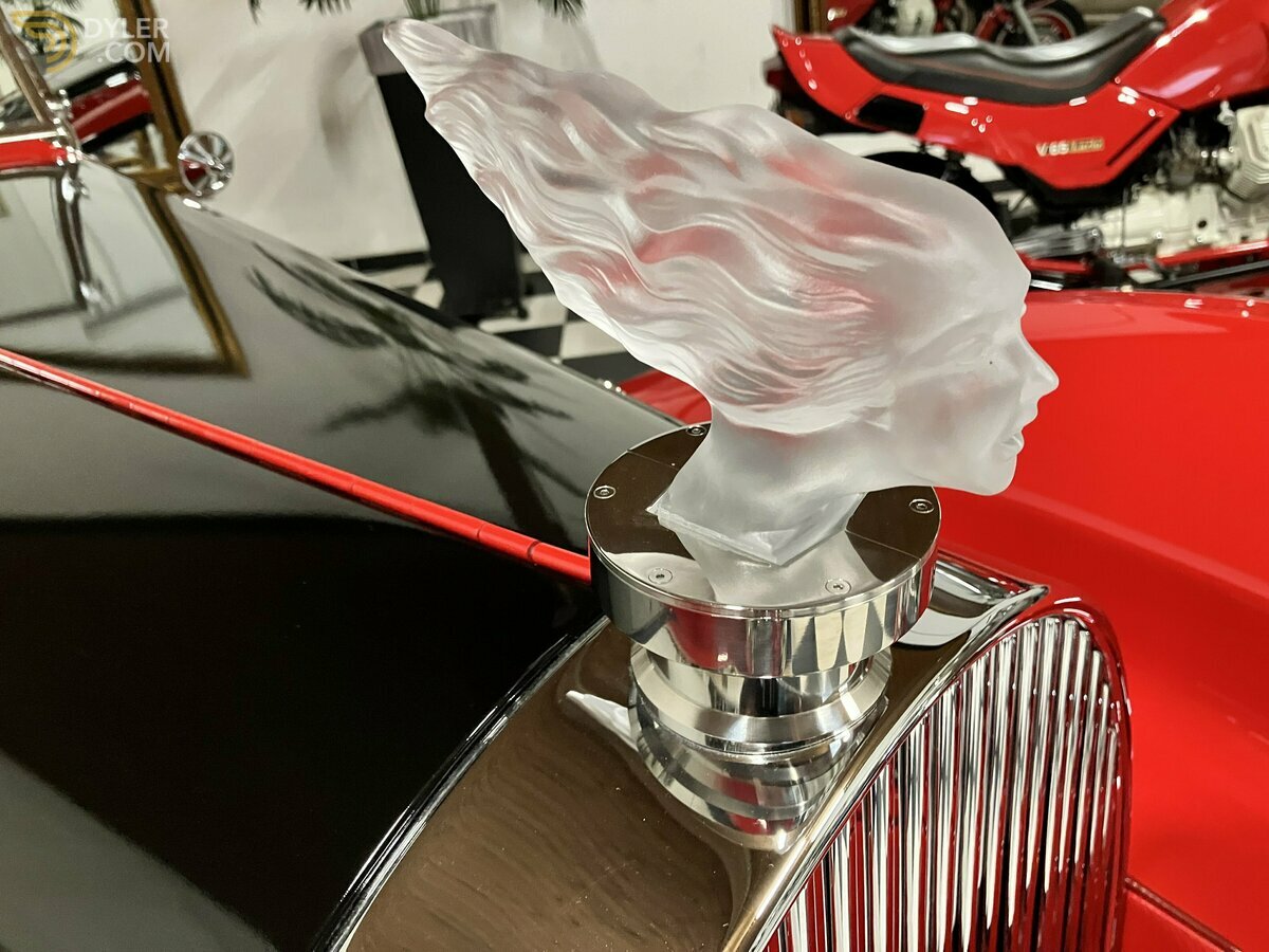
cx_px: 634
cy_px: 476
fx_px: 1026
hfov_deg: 63.4
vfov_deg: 49.7
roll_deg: +7.7
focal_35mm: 28
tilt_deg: -27.1
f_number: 1.8
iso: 400
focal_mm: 3.99
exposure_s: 1/25
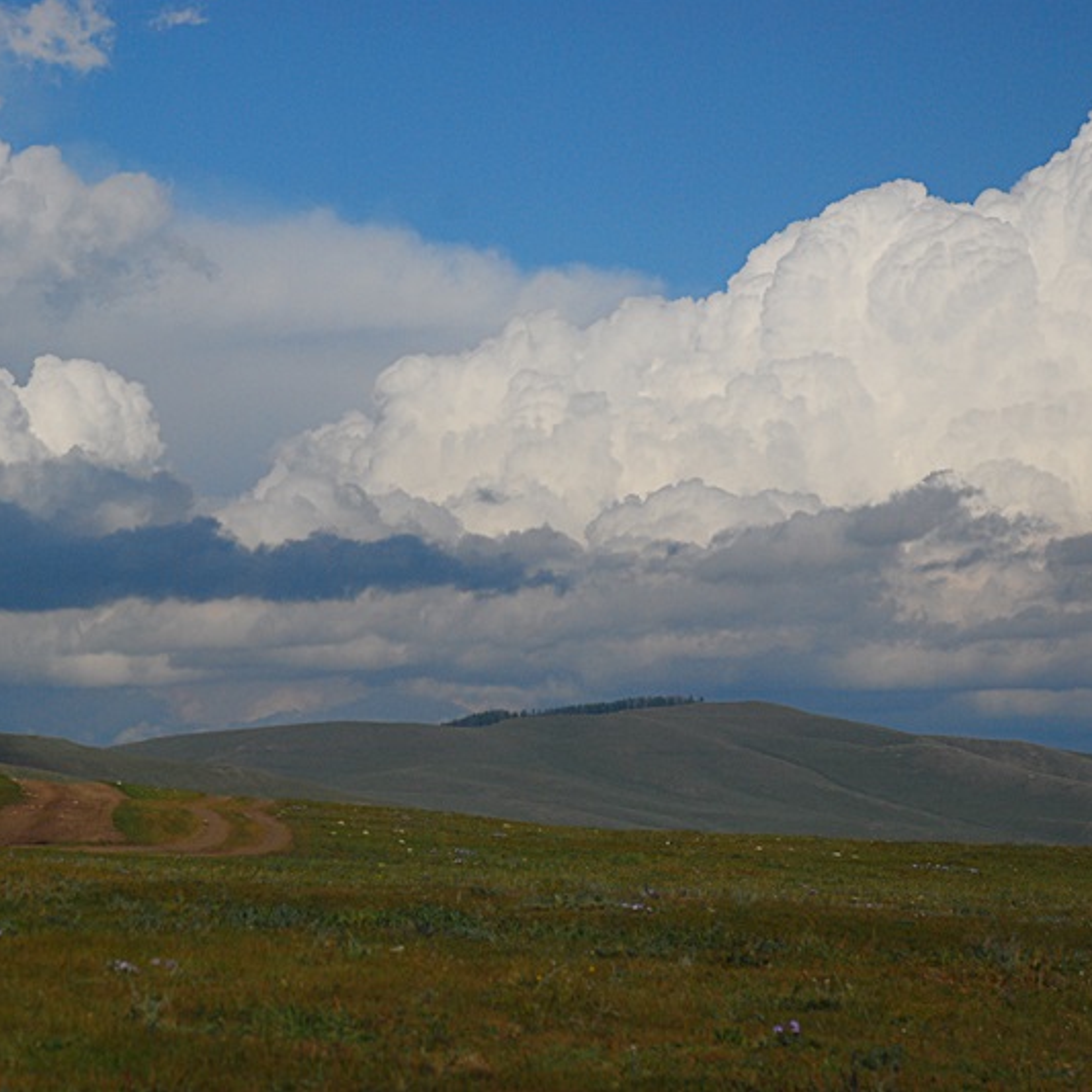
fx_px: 5127
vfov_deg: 12.2
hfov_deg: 12.1
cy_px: 547
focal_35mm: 144
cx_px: 356
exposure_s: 1/4000
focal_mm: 75
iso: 320
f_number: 5.6
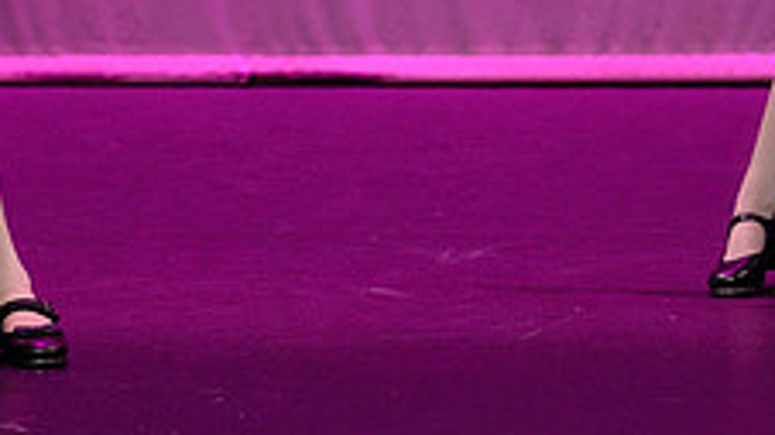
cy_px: -197
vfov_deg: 1.6
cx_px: 329
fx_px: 15512
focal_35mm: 755
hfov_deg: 2.9
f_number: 2.8
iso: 1250
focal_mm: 200
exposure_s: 1/320
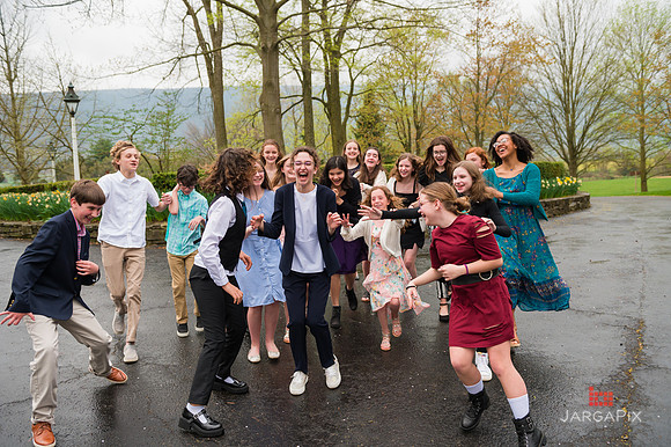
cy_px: 224
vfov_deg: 41.1
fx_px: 596
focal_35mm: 32
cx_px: 336
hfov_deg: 58.7
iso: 320
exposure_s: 1/1250
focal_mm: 32
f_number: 5
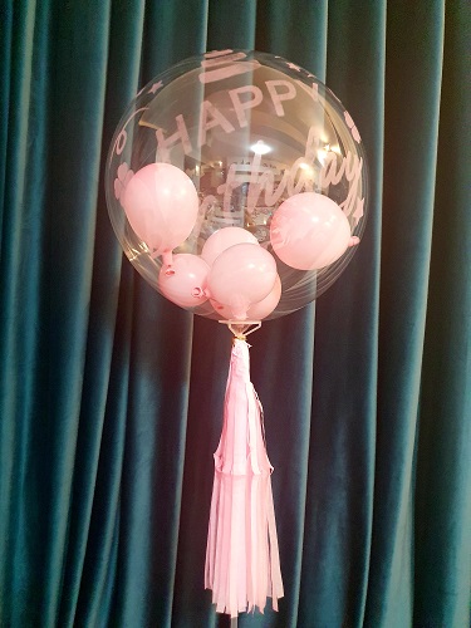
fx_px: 472
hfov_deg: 53.1
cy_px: 314
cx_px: 236
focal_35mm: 26
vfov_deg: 67.3
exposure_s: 1/50
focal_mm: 4.32
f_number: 1.5
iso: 640
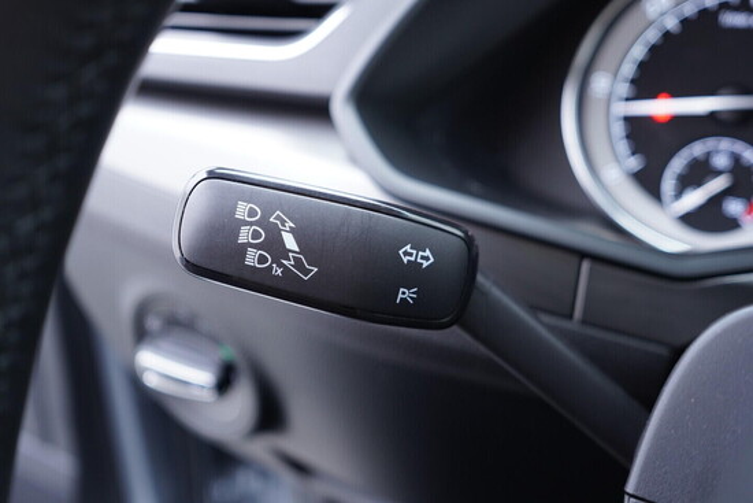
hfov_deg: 53.1
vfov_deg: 36.9
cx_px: 376
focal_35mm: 36
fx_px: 753
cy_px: 252
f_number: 2.8
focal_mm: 24
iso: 500
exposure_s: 1/40
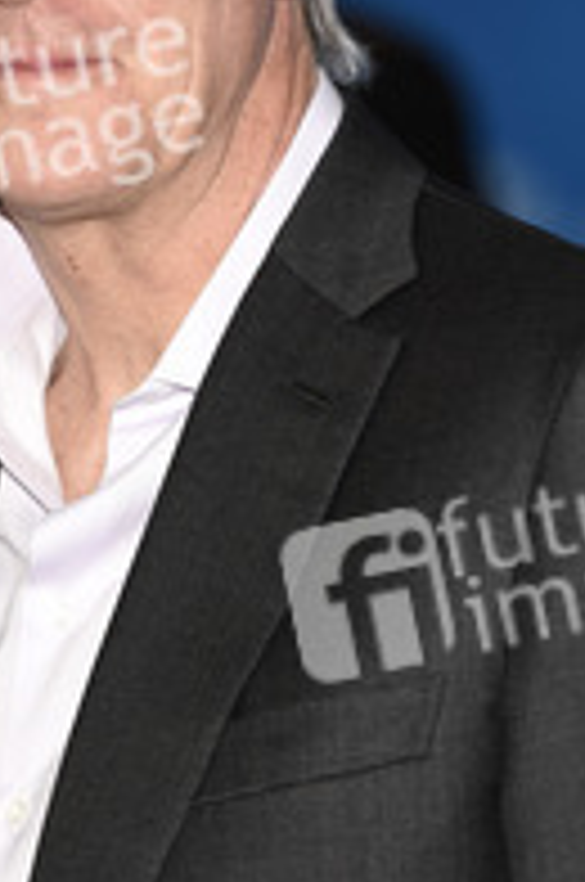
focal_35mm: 475
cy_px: 351
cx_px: 104
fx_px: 11619
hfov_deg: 2.9
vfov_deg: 4.3
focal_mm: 155
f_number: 3.5
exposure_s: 1/320
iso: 640
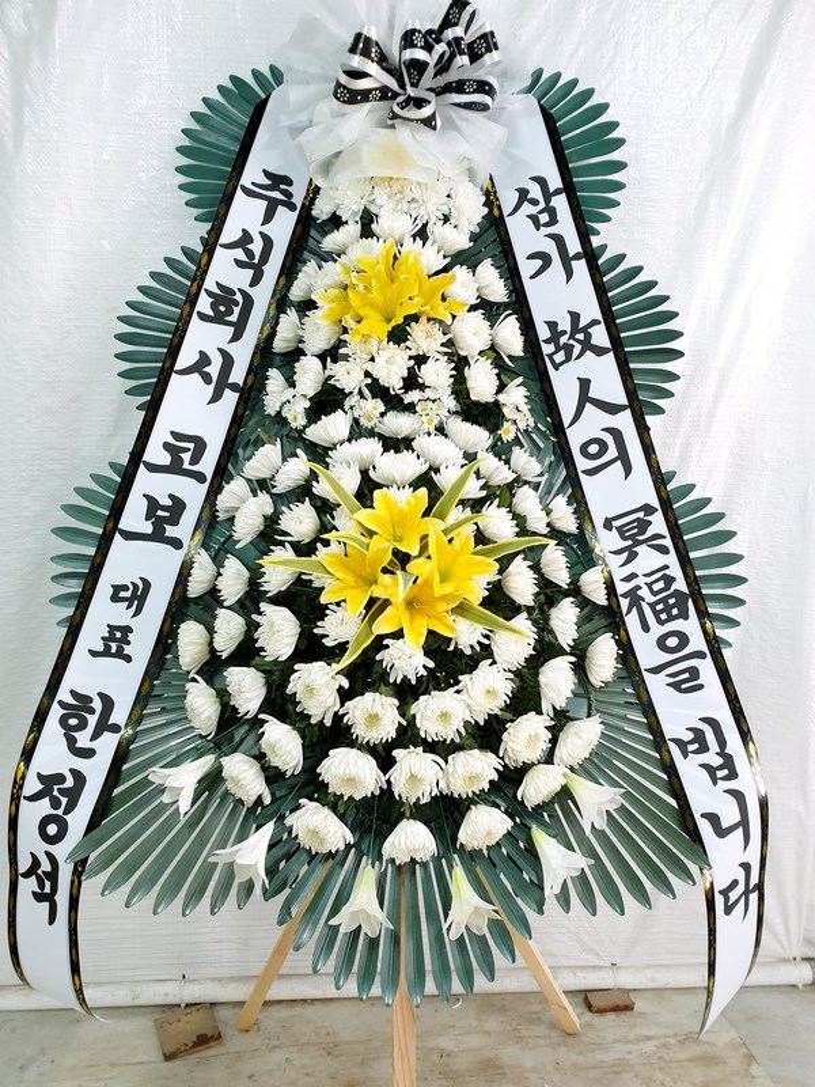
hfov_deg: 53.1
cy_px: 544
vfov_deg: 67.3
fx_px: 816
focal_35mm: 26
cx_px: 408
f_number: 2.4
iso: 200
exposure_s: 1/60
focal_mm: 4.3
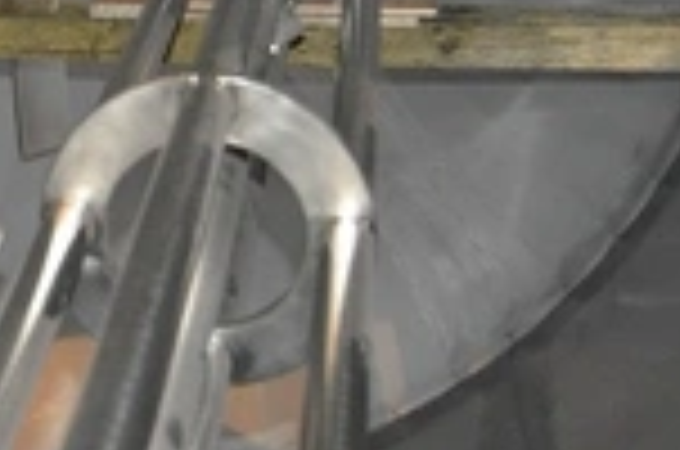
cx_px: -5
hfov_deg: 21.5
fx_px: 1721
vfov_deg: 14.5
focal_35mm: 91
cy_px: -63
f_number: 3.8
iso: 3200
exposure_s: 1/60
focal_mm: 23
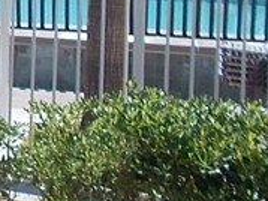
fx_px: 1153
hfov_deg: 11.3
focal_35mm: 149
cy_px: -72
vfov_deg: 9.7
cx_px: -344
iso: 80
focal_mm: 4.6
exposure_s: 1/125
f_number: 8
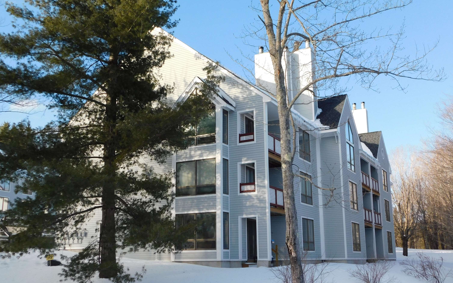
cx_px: 226
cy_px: 153
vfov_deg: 32.8
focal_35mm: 39
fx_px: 482
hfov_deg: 50.4
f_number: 3.5
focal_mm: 6.3
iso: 125
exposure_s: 1/500
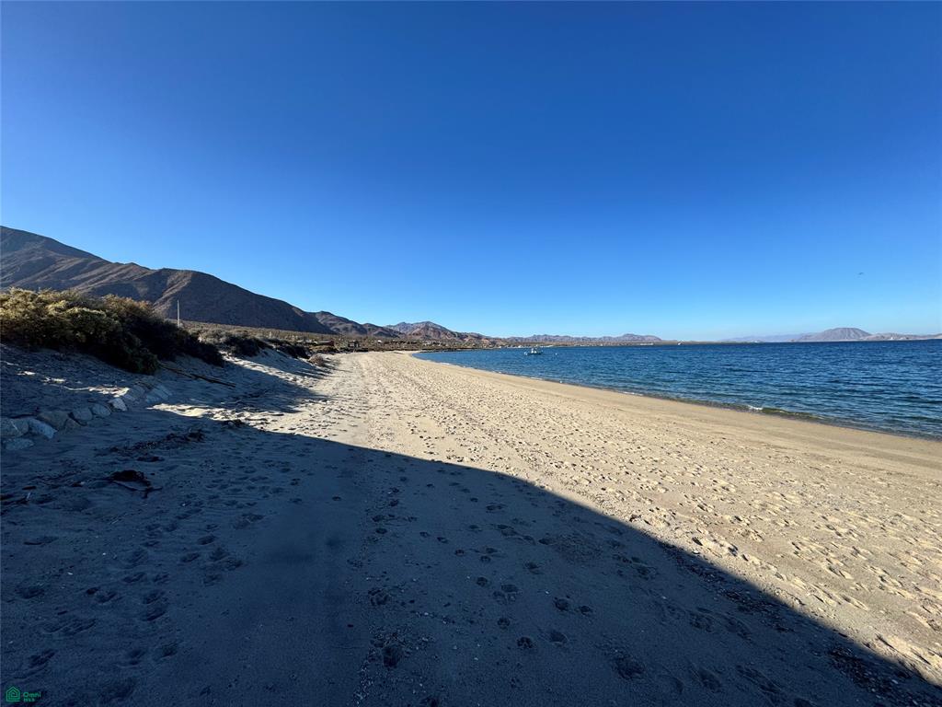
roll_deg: +0.9
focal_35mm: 14
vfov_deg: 85.7
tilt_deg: +0.1
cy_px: 354
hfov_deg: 102.1
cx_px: 471
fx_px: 381
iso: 50
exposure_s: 1/2342
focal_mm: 2.22
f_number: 2.2
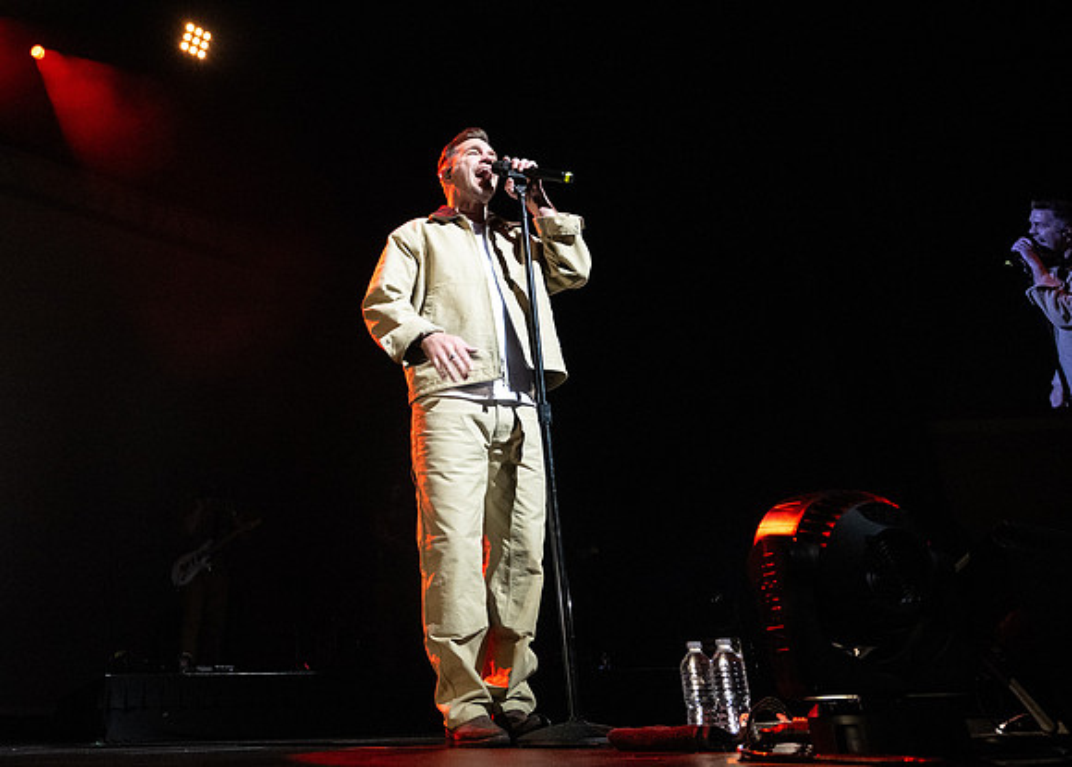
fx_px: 954
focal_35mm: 31
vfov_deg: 43.7
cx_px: 357
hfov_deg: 57.4
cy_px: 333
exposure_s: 1/320
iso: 5000
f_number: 4
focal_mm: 24
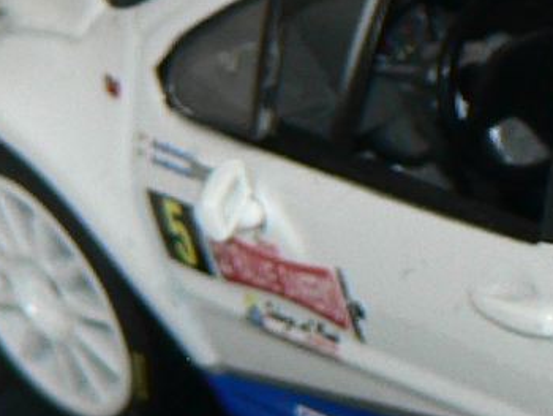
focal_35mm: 665
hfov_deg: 3.0
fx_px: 10631
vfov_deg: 2.2
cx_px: 1018
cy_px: 168
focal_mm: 15.2
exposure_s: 1/60
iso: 80
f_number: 3.2
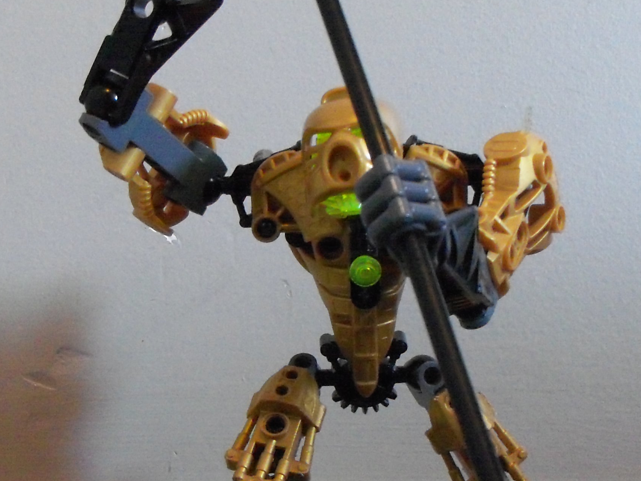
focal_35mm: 82
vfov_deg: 17.8
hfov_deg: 23.8
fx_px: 1518
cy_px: 391
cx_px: 269
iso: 400
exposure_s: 1/20
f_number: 3
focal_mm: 6.3
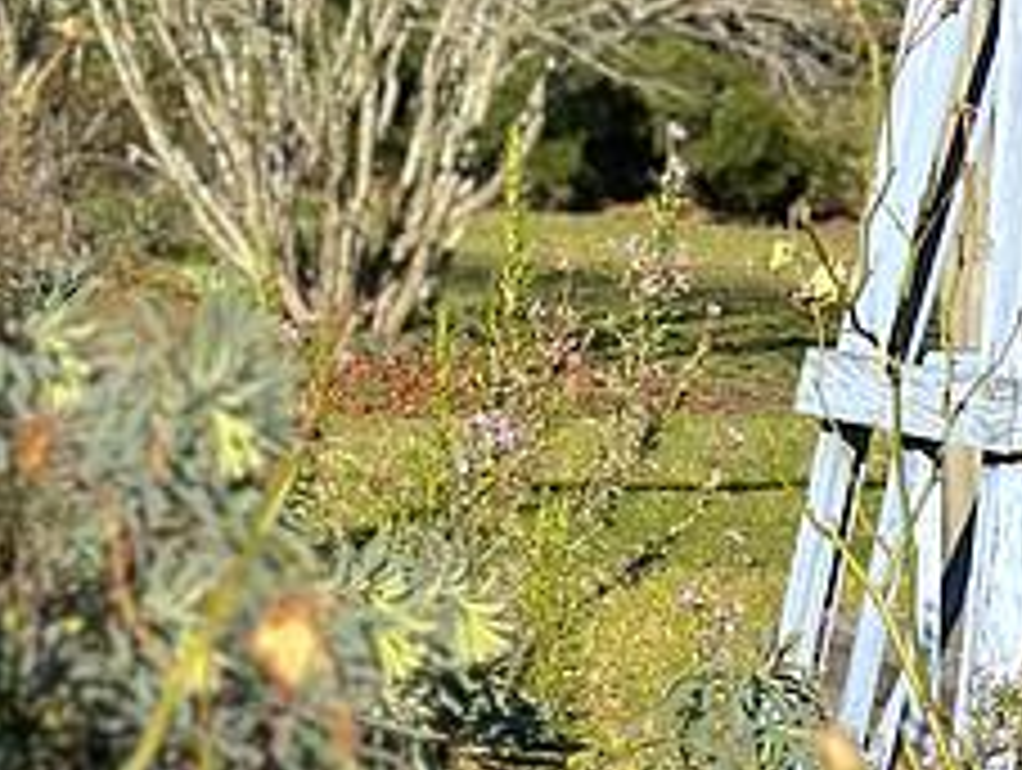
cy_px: -47
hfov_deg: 14.6
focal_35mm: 131
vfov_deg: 11.2
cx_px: 1171
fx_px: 3874
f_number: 1.78
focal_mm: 6.86
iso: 100
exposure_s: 1/7092
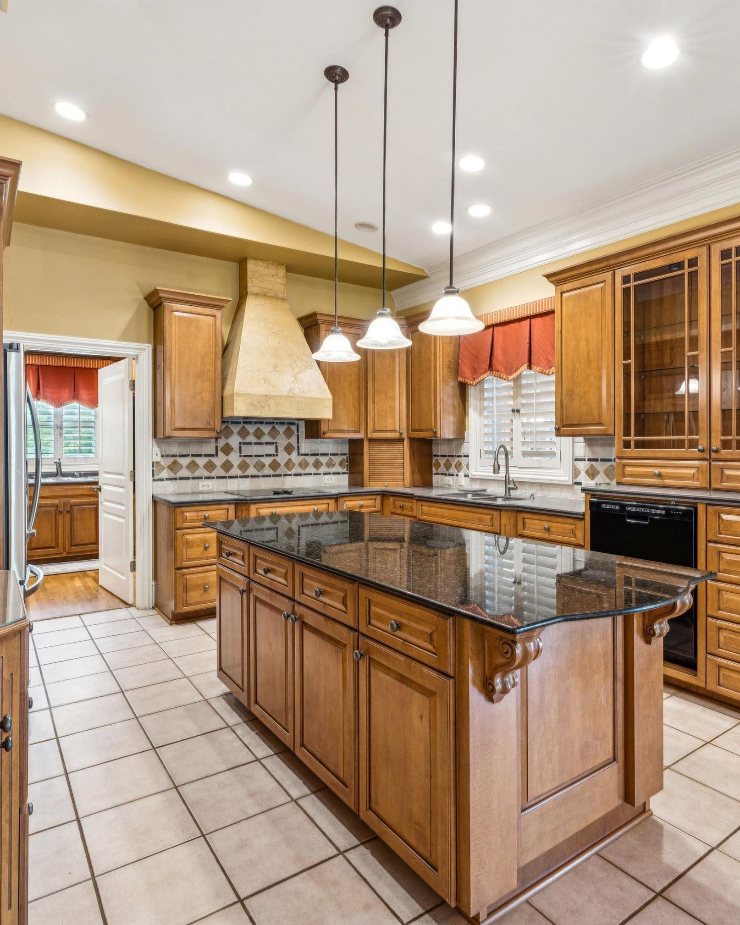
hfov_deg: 68.1
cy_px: 462
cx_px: 371
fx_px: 548
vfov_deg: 80.4
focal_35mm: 20
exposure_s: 1/1.67
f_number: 13
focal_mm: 14
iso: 400
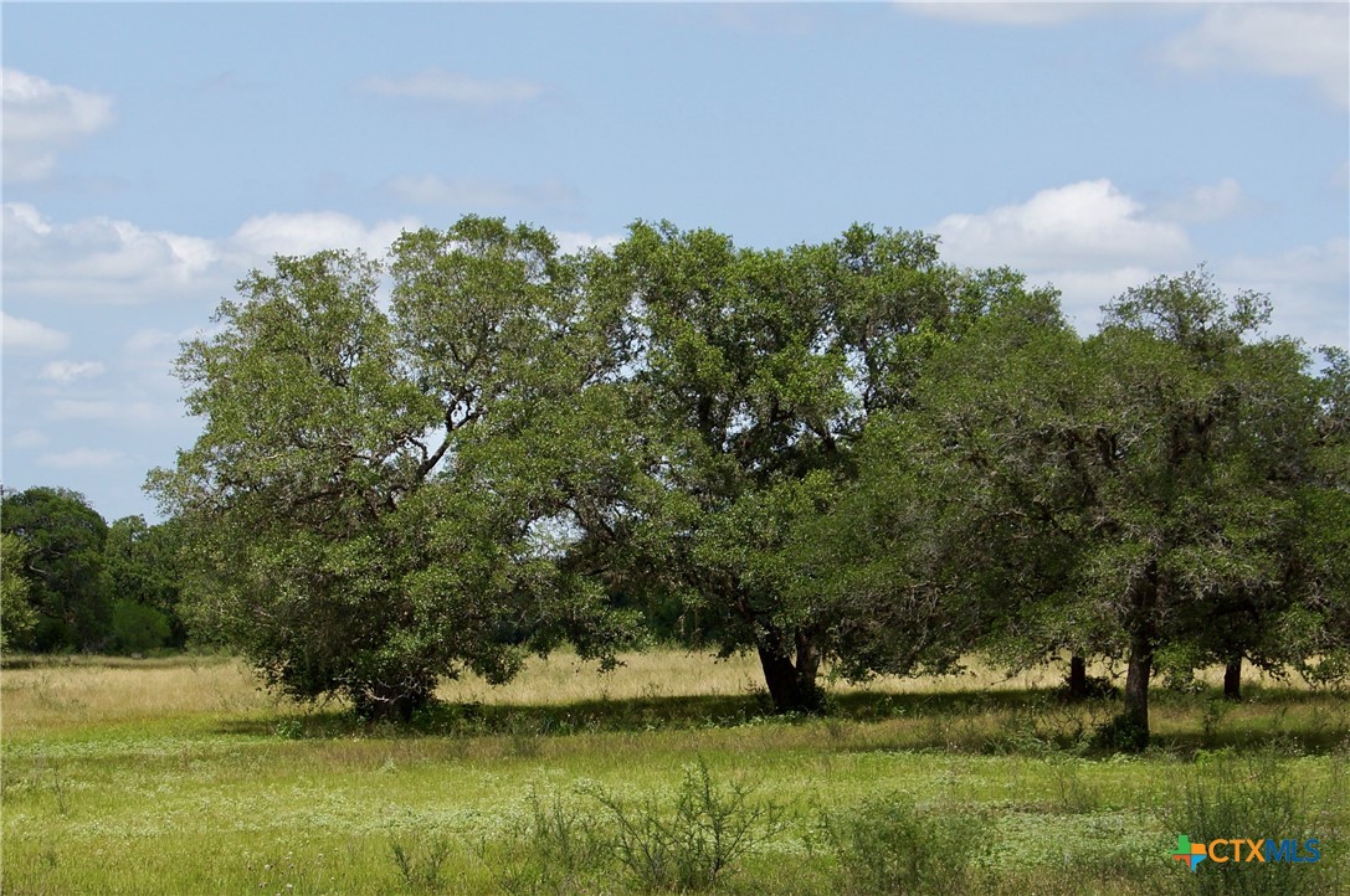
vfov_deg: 13.0
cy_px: 448
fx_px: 3933
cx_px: 675
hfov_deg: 19.5
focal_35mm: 105
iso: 100
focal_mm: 35
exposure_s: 1/400
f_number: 9
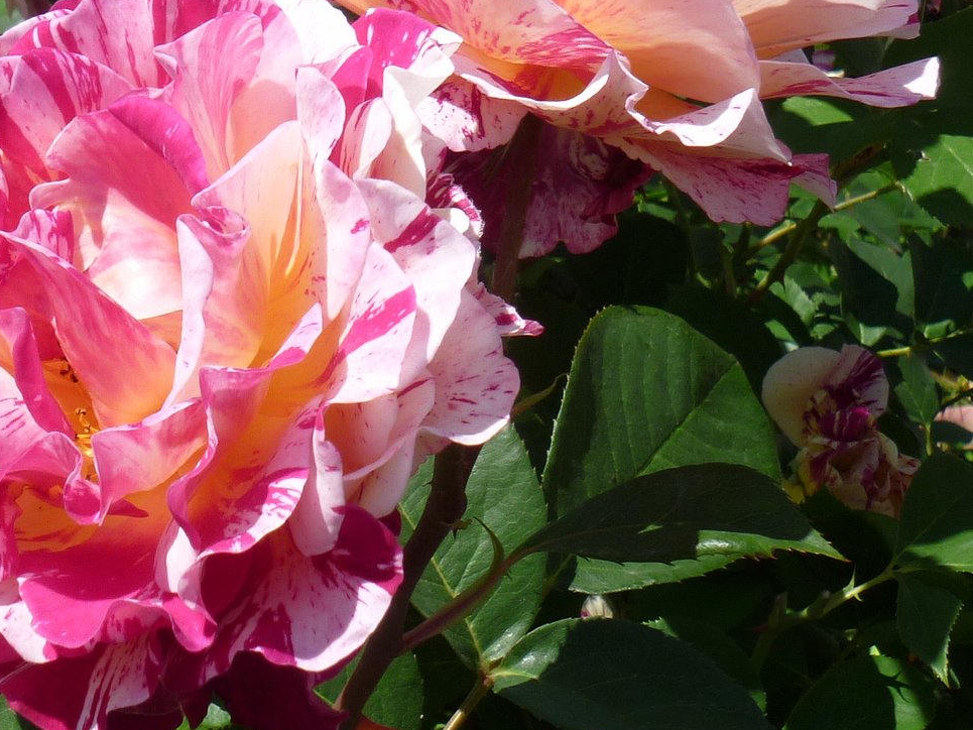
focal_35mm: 87
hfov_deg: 22.2
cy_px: 189
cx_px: 171
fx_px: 2446
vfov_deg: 16.9
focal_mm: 7.2
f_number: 5.6
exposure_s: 1/250
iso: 80
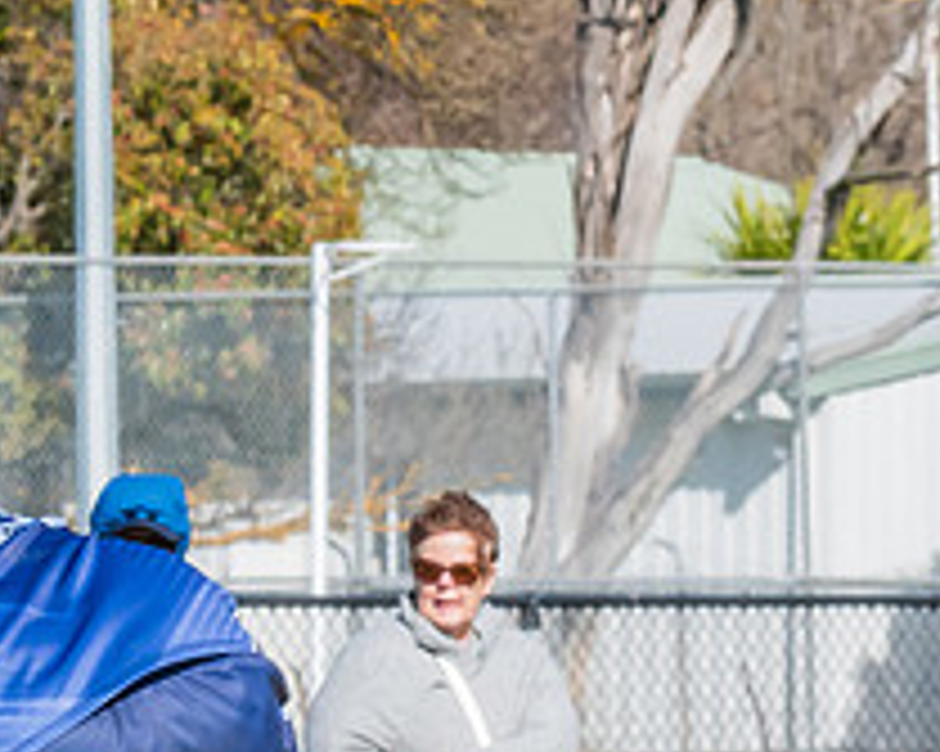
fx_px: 37123
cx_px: 84
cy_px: 819
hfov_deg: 1.5
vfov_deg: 1.2
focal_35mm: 1335
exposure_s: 1/400
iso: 800
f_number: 22
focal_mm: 240
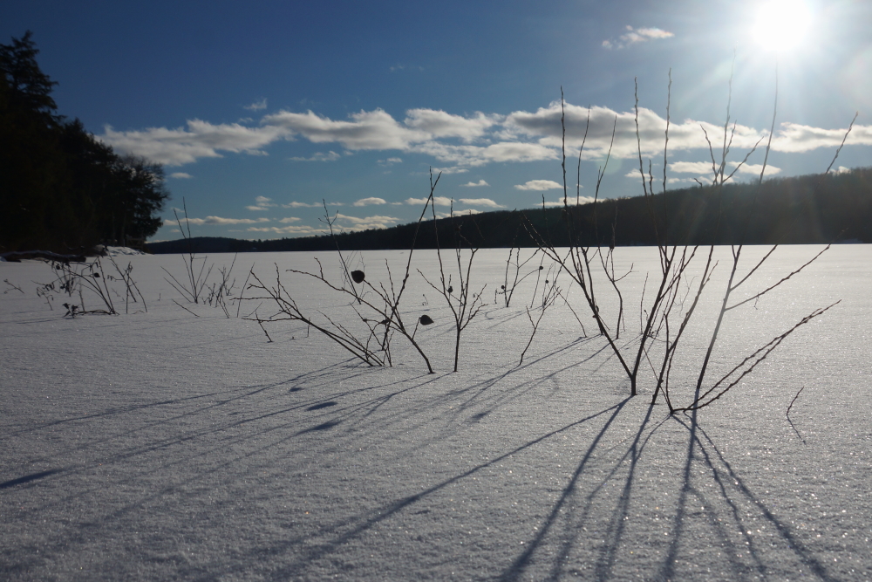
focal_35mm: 38
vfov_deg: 35.1
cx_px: 436
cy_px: 291
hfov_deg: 50.7
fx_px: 921
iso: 100
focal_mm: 18
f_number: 8
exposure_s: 1/640
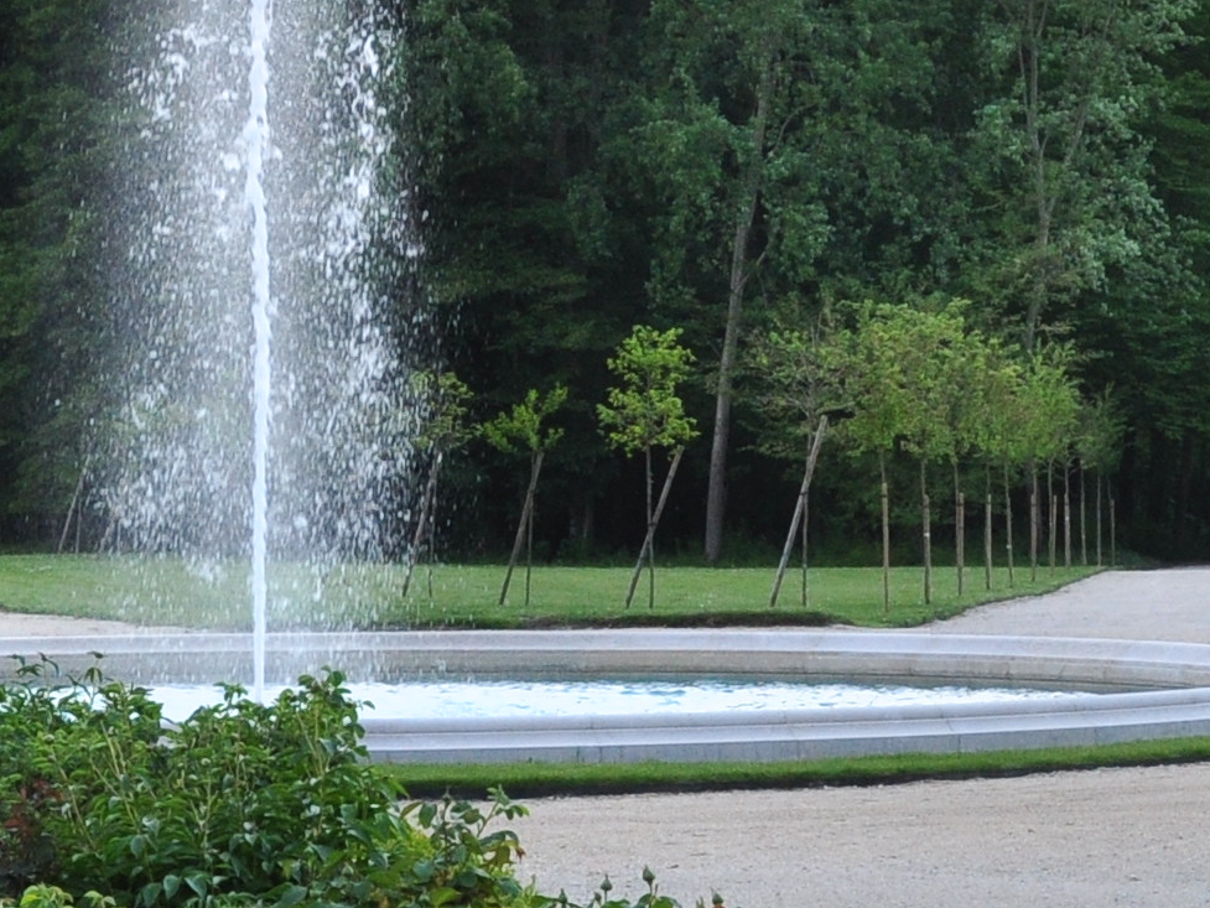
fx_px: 5527
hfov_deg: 12.5
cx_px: 847
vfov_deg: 9.4
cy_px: 600
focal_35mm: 158
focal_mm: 25
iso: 400
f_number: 10
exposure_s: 1/250
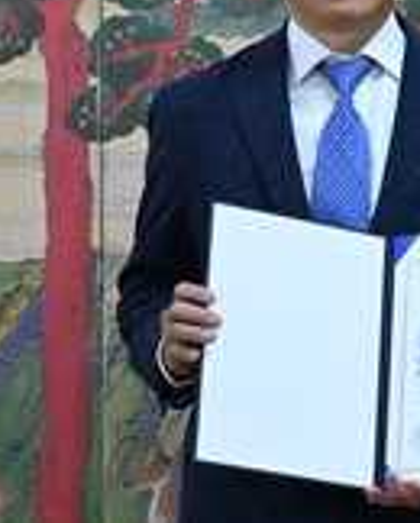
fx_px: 3102
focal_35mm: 200
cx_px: 827
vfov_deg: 9.6
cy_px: 56
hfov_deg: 7.5
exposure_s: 1/160
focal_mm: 55
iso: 5000
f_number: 6.3
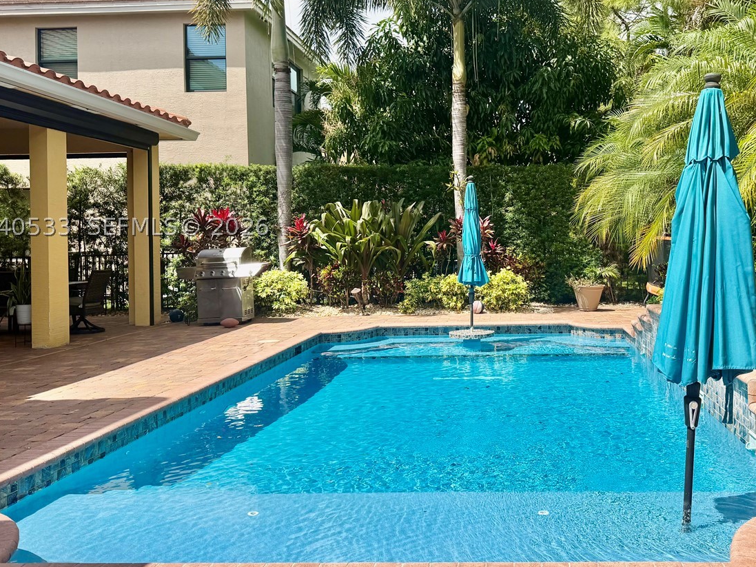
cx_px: 480
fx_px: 764
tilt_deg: +0.9
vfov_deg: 40.5
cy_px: 227
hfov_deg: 52.0
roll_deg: +0.8
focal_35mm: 35
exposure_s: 1/3584
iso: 80
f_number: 1.78
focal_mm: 6.76
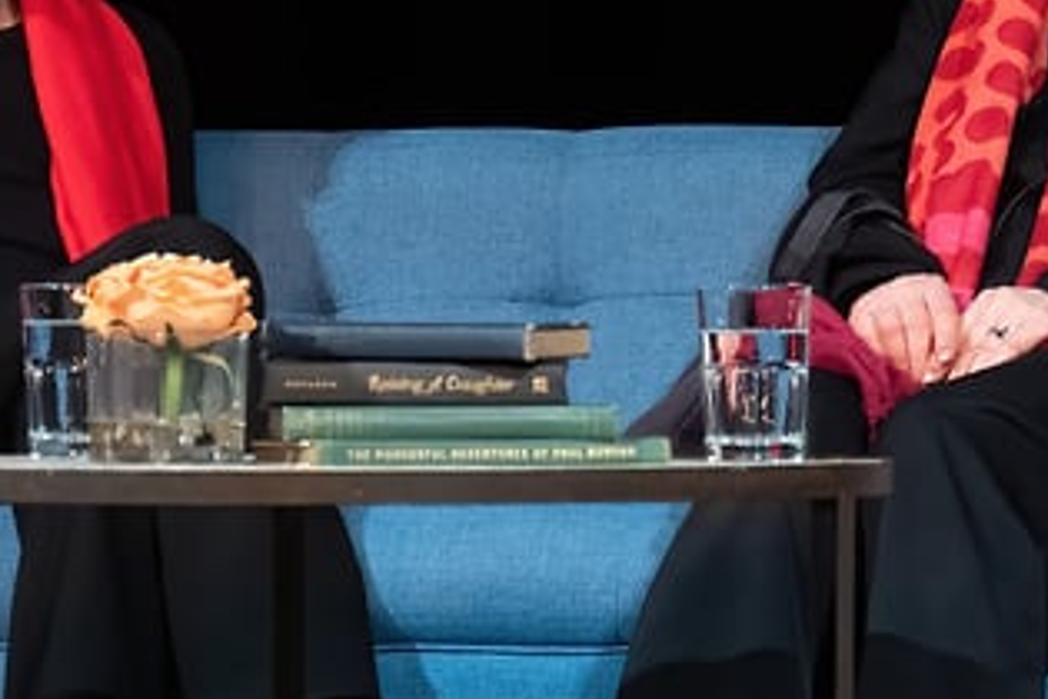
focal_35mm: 543
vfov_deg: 2.5
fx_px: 15806
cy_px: 232
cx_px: 369
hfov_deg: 3.8
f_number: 4
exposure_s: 1/200
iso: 5000
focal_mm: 126
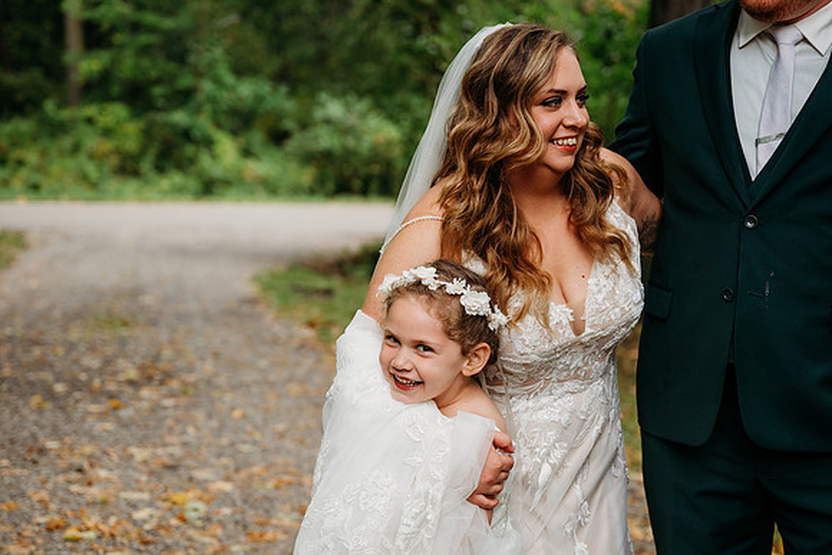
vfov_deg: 17.4
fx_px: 1813
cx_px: 416
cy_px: 330
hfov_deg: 25.8
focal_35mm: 78
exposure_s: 1/500
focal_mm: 61
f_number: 3.2
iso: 200
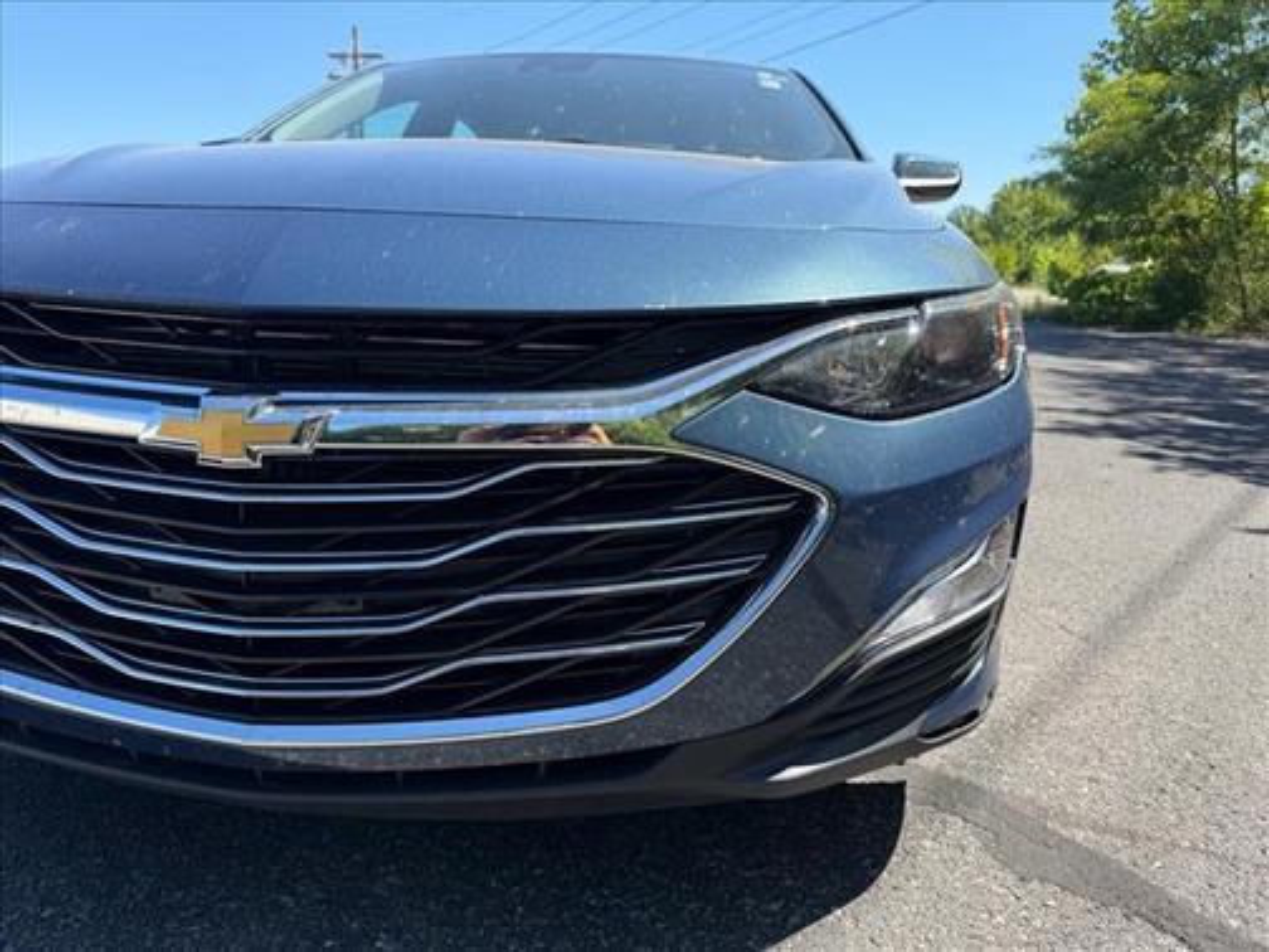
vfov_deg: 56.8
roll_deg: +2.7
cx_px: 634
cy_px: 476
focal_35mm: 24
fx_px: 880
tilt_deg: -13.2
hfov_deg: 71.6
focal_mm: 6.76
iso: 80
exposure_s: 1/1211
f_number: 1.78
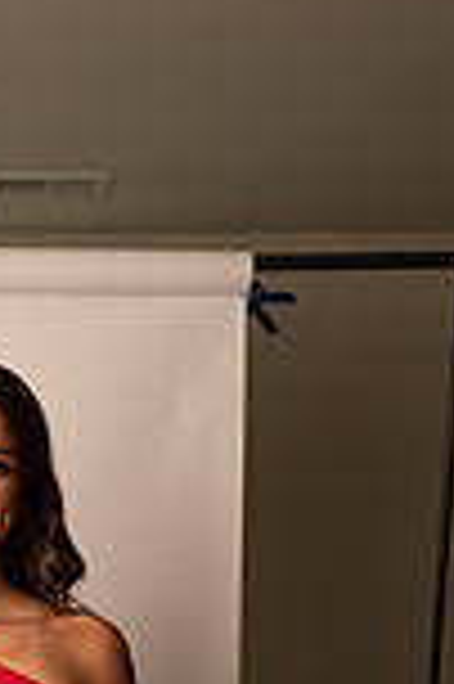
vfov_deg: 24.1
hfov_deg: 18.5
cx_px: -36
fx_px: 1346
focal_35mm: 71
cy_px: 945
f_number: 3.2
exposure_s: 1/160
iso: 100
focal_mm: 24
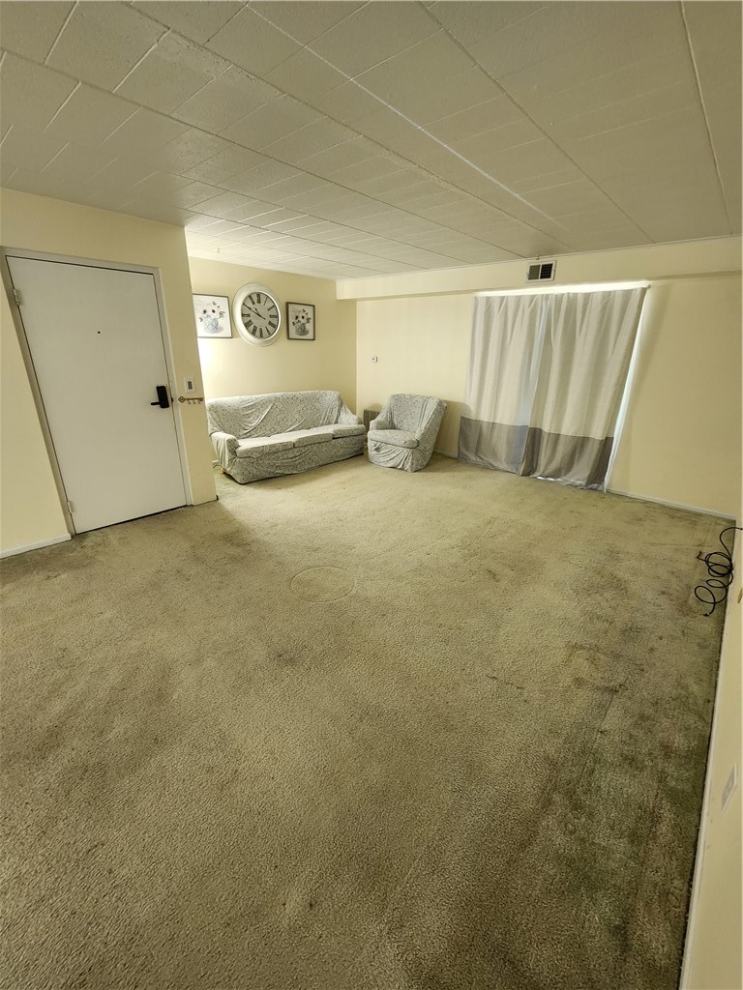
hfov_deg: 89.9
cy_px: 495
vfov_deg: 106.2
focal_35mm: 13
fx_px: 372
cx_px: 372
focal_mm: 2.2
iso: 200
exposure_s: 1/60
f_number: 2.2
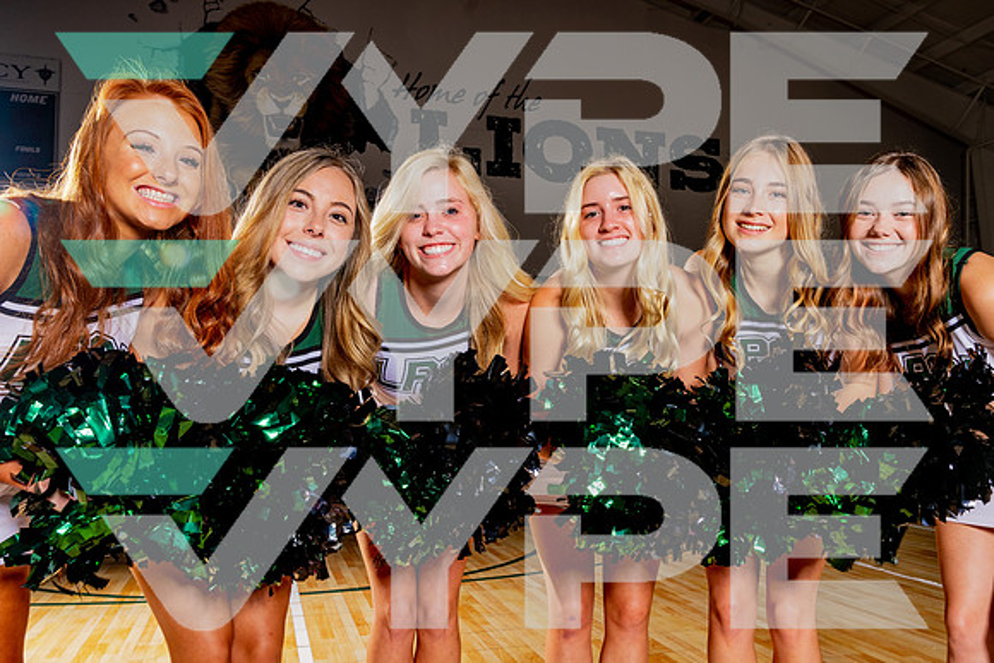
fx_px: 849
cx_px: 525
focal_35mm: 31
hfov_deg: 60.6
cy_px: 354
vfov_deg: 42.6
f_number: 9
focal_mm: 24
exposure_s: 1/250
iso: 200
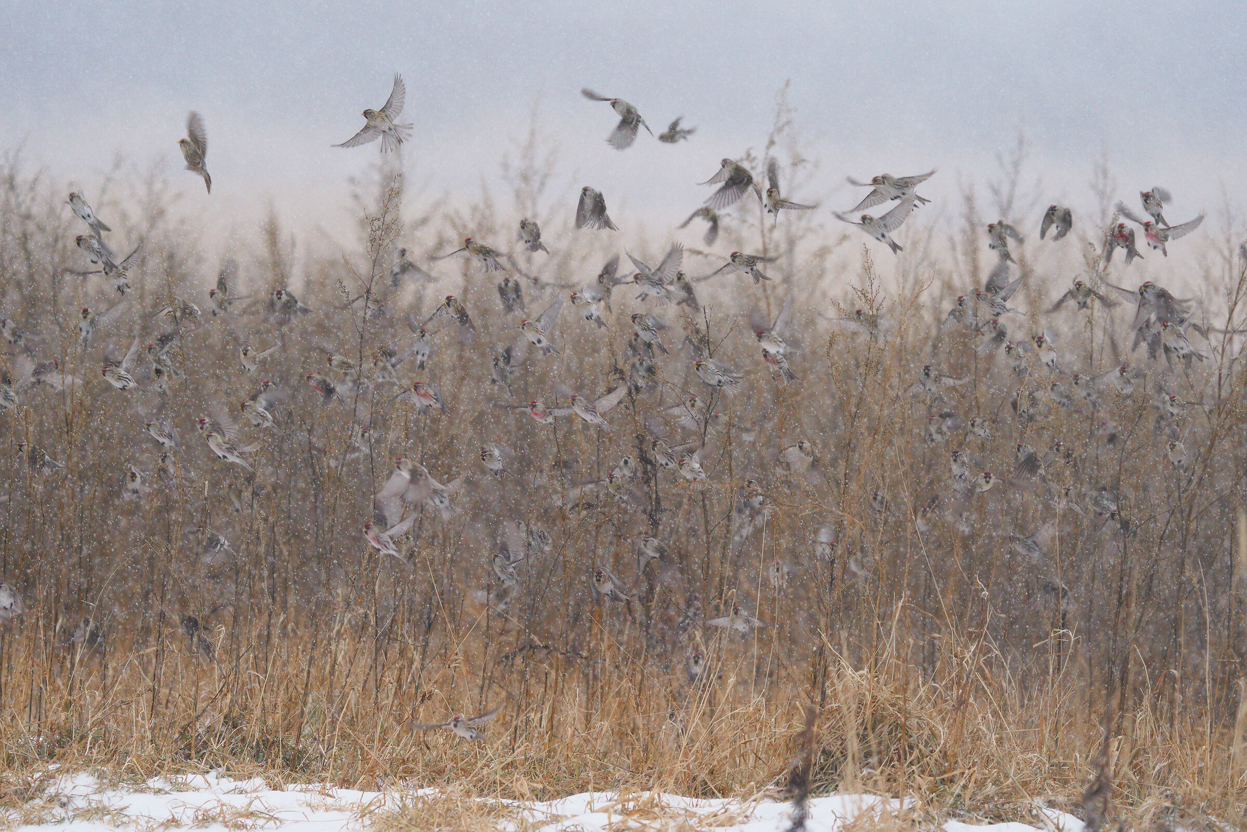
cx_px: 624
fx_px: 11019
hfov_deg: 6.5
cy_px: 416
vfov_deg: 4.3
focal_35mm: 318
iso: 800
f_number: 6.3
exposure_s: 1/640
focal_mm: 318
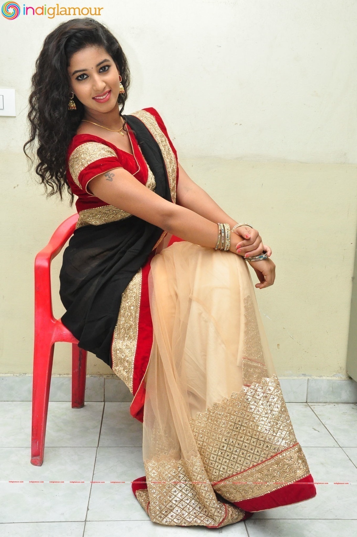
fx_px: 559
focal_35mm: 38
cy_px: 268
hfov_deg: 35.4
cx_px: 178
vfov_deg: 51.3
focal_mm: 25
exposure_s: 1/125
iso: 1600
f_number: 7.1
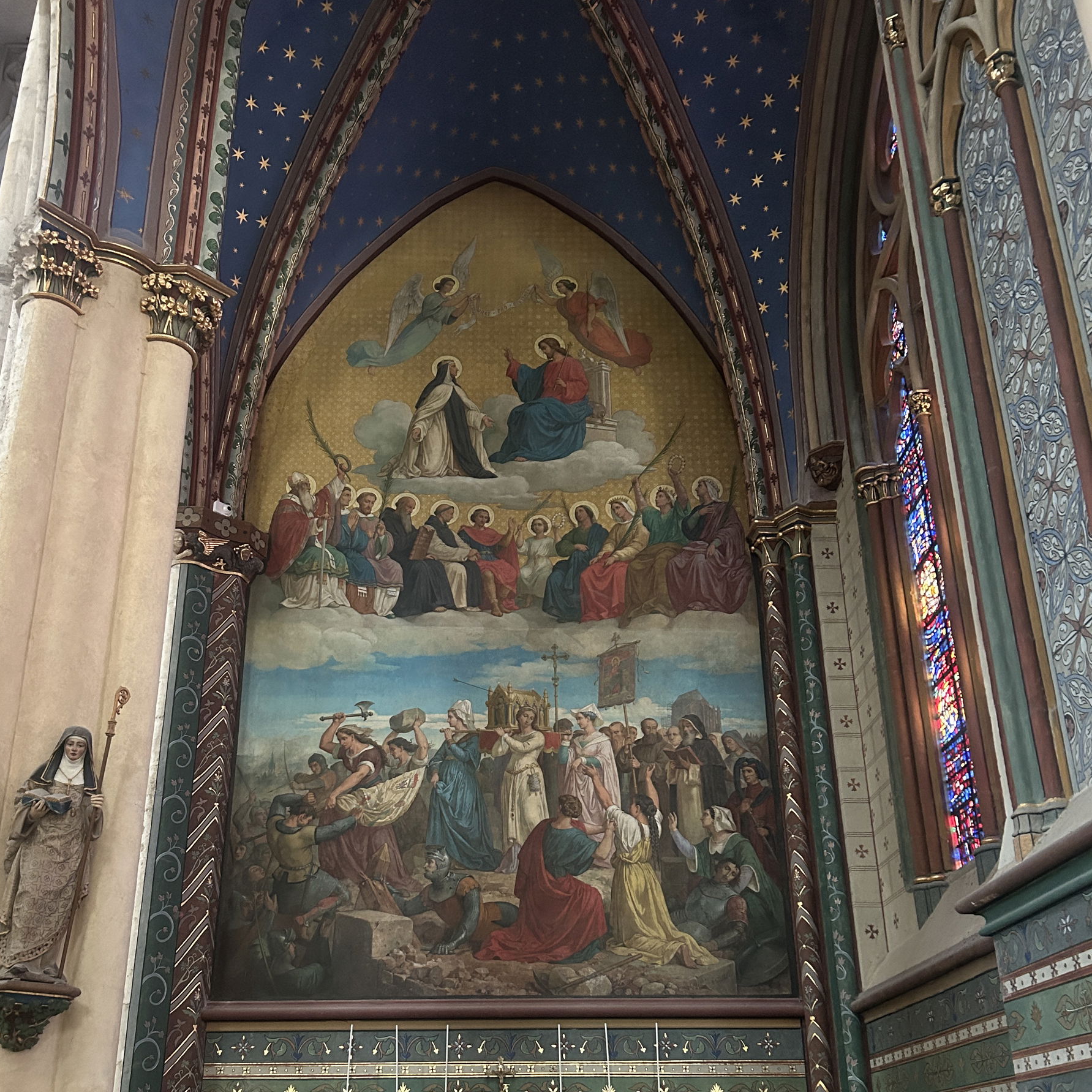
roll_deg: +0.1
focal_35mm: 33
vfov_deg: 49.0
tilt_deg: +22.3
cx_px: 505
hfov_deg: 49.7
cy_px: 720
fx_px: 1178
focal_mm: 5.7
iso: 640
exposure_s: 1/36
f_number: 1.5
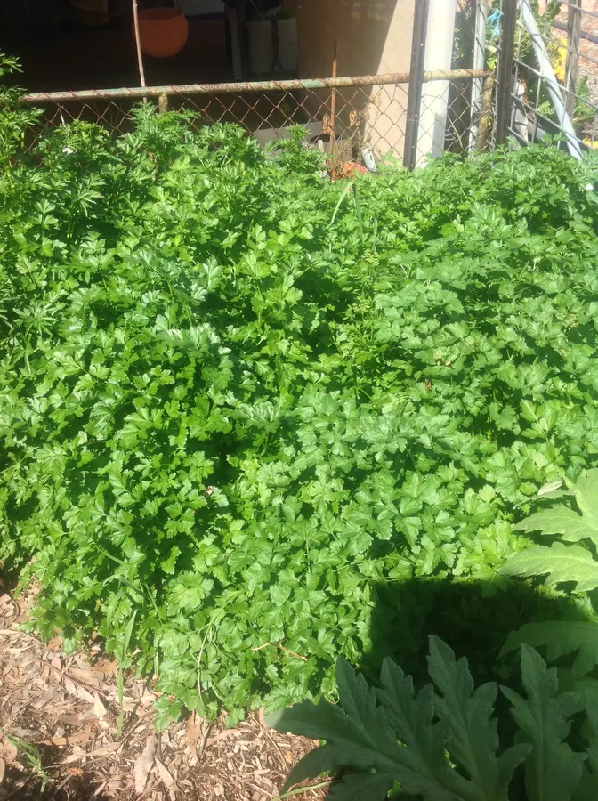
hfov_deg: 40.6
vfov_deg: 52.7
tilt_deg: -39.4
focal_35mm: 35
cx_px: 299
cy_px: 400
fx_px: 808
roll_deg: +4.6
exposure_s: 1/1008
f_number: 2.4
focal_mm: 4.28
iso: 50
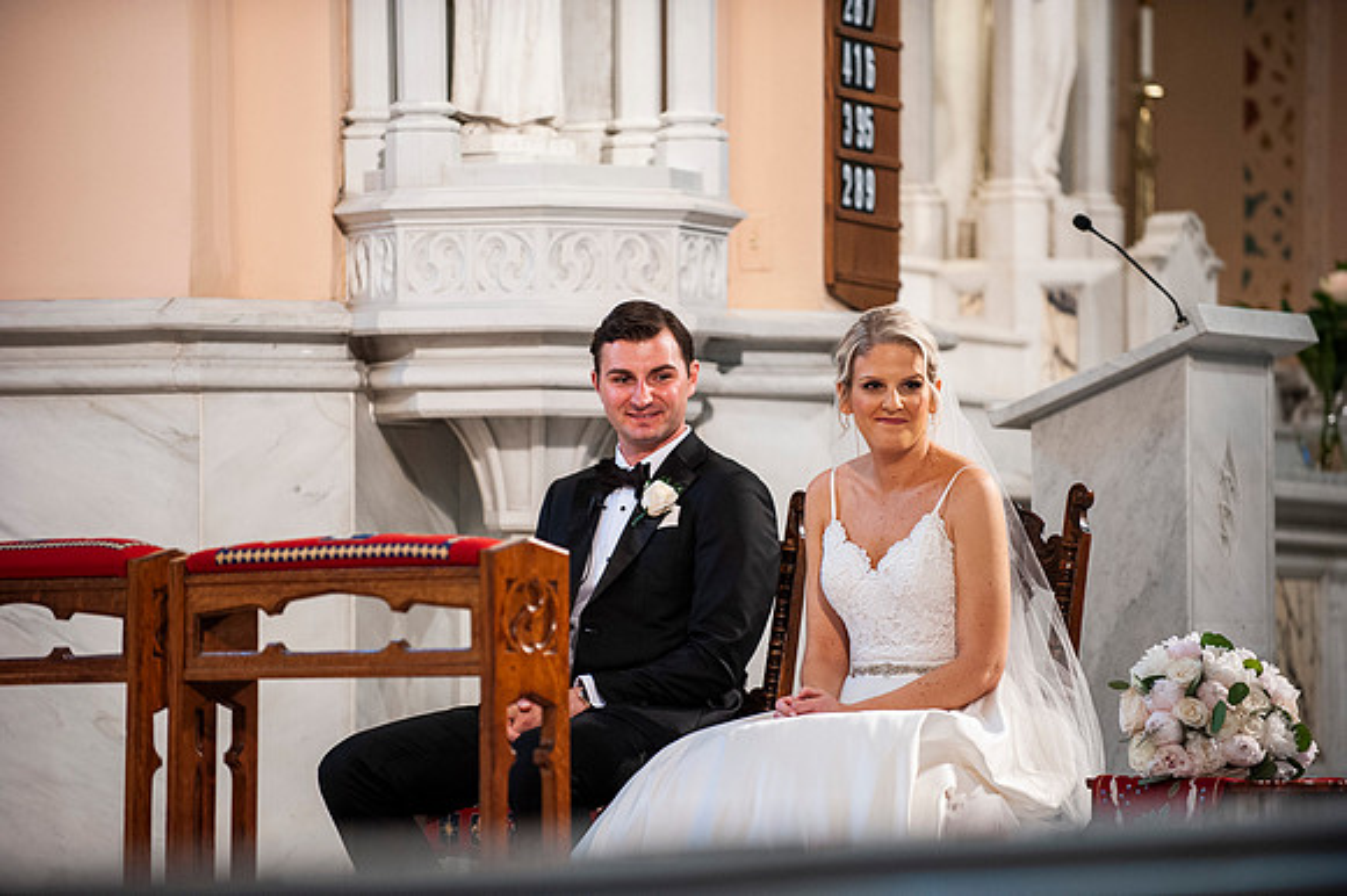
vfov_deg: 6.9
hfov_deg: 10.3
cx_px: 674
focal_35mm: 200
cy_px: 448
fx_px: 7479
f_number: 2.8
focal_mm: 200
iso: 1600
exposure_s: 1/80
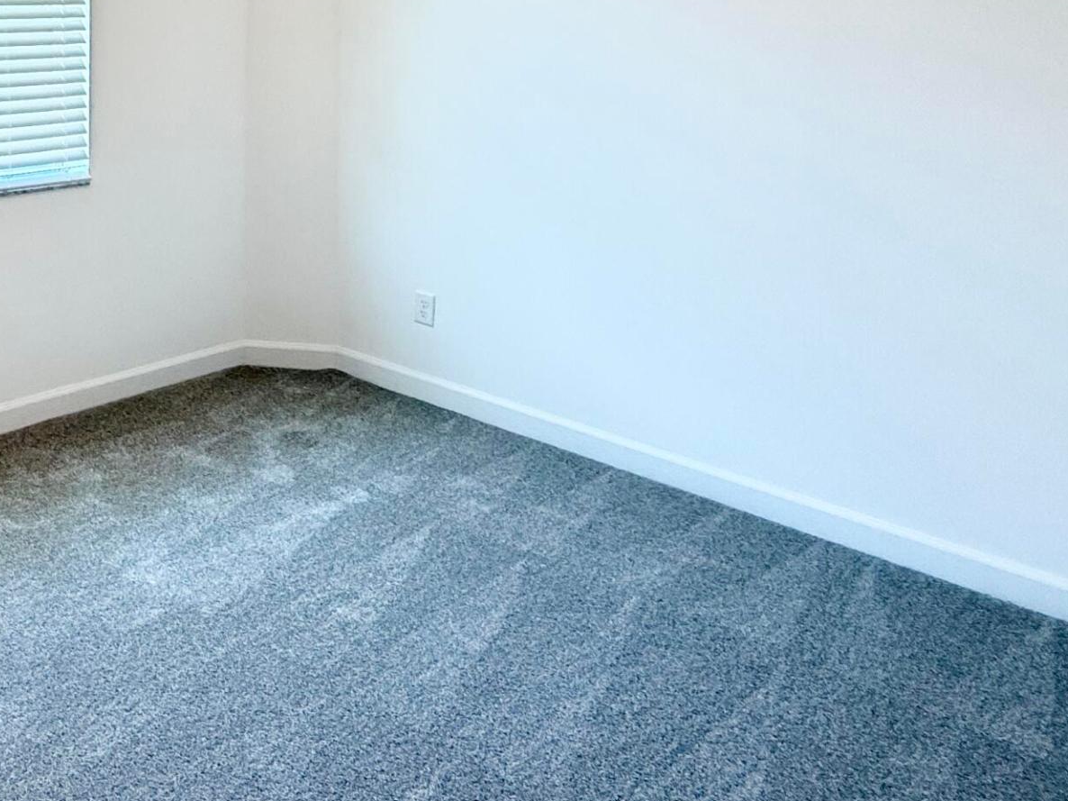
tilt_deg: -3.0
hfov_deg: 44.5
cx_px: -36
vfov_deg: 38.2
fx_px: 1049
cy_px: 43
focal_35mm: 34
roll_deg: +0.4
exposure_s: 1/120
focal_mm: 2.22
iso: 320
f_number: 2.2
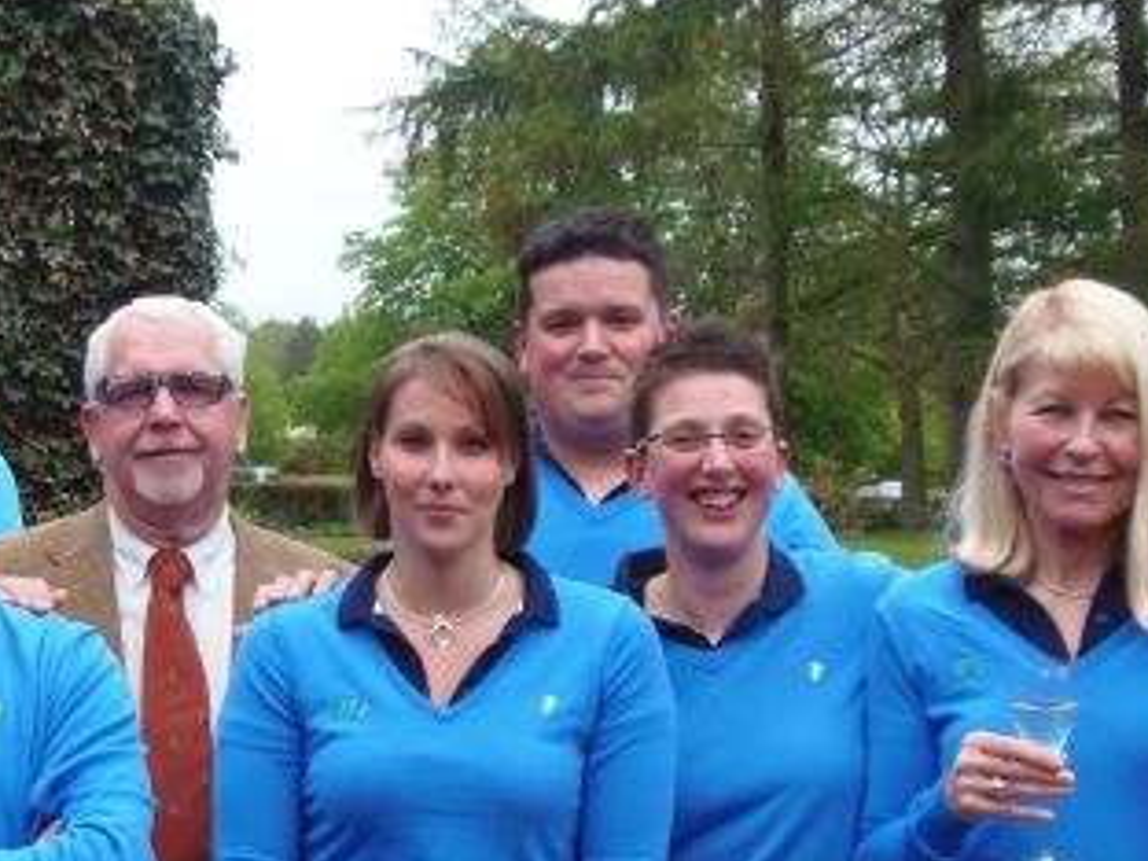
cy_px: 592
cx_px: 155
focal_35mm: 73
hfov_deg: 26.0
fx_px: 2421
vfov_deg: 20.1
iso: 100
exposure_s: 1/30
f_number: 3.4
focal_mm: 6.5
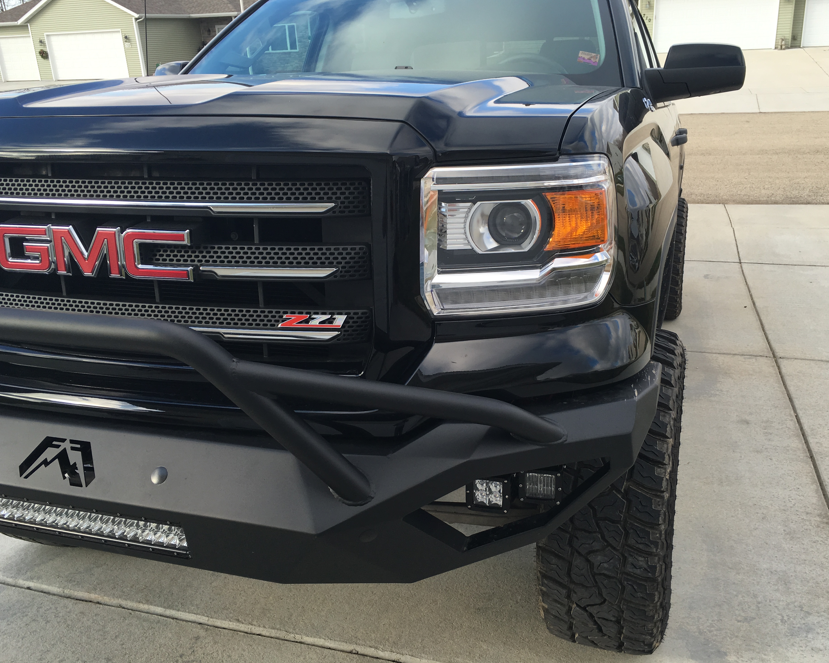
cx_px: 437
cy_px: 329
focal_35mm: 31
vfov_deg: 47.1
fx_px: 761
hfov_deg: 57.2
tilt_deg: -20.3
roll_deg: +2.5
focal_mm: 4.15
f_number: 2.2
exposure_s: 1/351
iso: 25
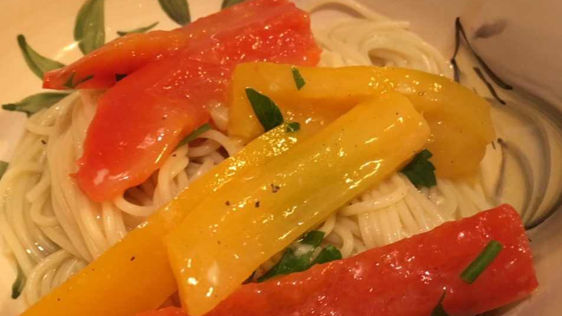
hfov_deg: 58.0
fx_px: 507
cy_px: 196
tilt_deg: -53.2
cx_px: 264
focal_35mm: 34
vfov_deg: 34.5
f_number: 2.2
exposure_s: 1/30
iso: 160
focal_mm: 4.15
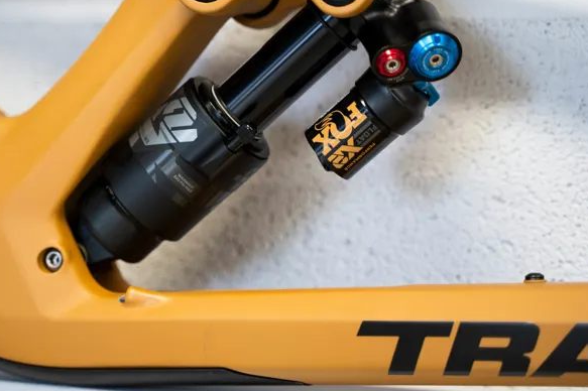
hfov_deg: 19.8
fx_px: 1681
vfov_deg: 13.3
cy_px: 168
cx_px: 247
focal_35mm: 103
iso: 400
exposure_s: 1/50
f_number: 2.8
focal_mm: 75
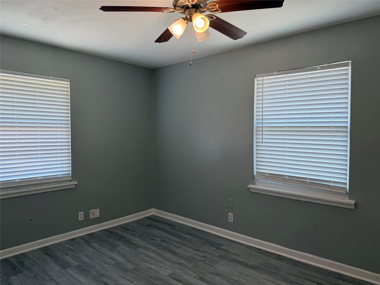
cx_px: 190
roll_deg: +1.2
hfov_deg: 71.6
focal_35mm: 24
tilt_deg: -1.4
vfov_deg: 56.8
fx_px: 263
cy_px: 142
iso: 80
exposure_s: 1/120
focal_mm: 6.76
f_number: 1.78
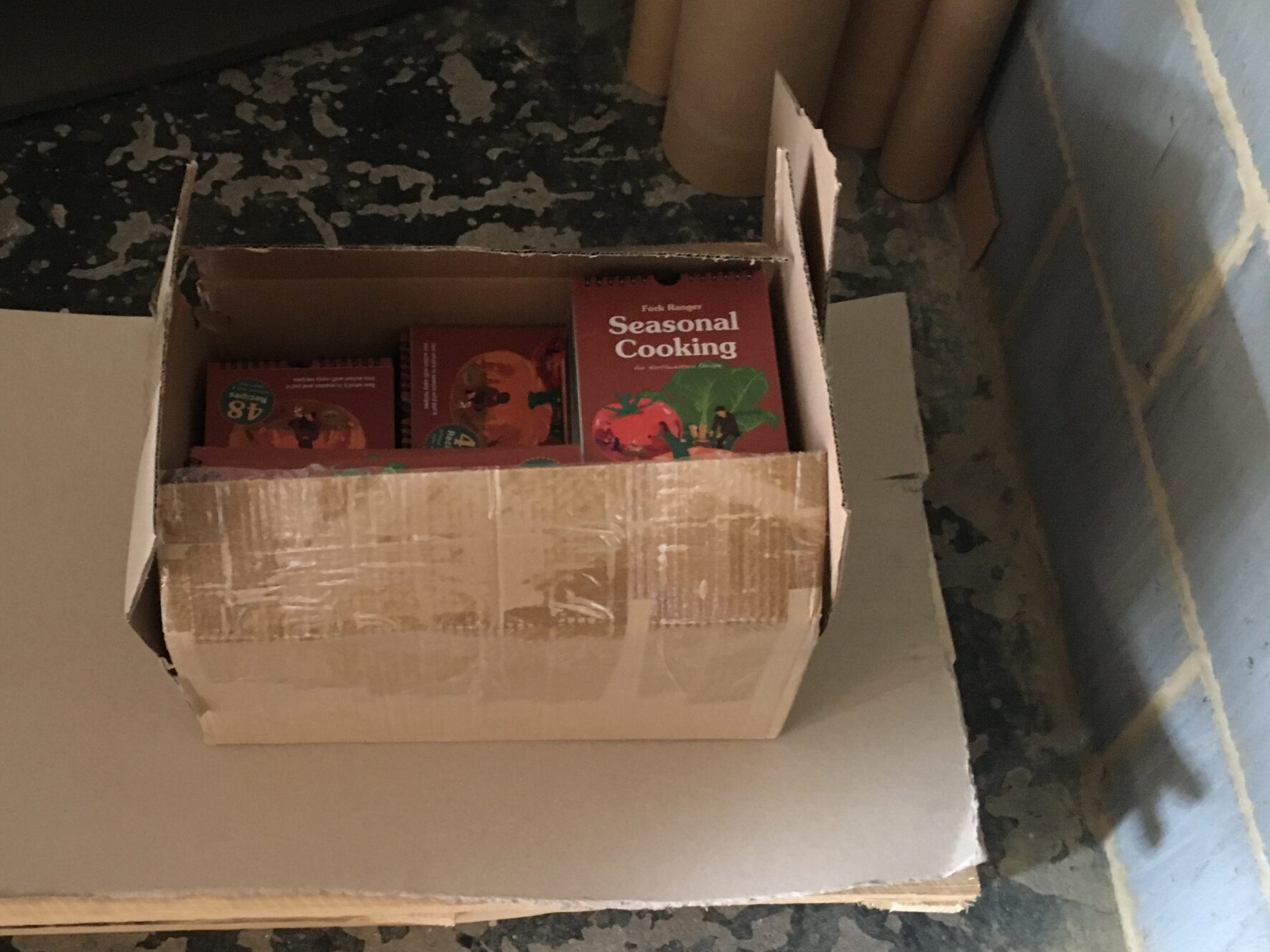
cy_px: 554
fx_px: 1541
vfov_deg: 34.3
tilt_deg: -59.2
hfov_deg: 44.5
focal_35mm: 42
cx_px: 493
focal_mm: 4.15
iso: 400
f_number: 2.2
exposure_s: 1/17
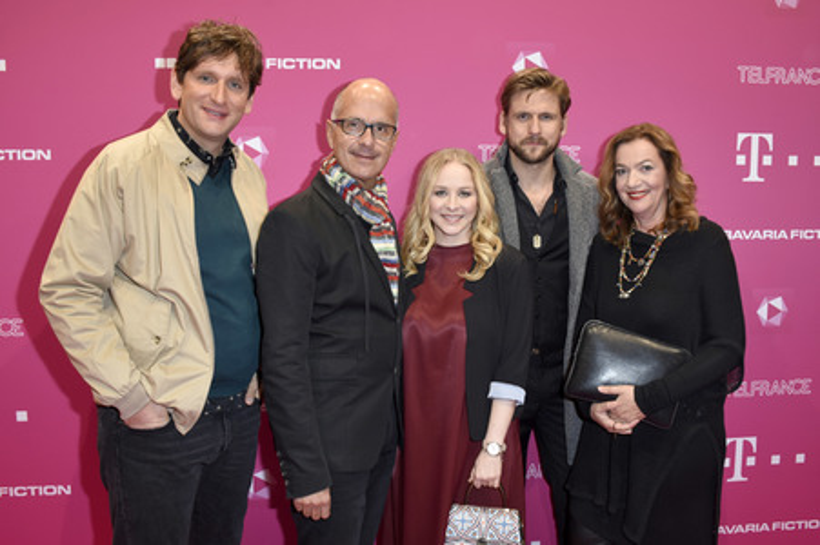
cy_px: 272
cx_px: 410
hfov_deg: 62.0
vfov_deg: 43.5
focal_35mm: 30
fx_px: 683
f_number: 6.3
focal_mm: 20
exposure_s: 1/160
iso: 500
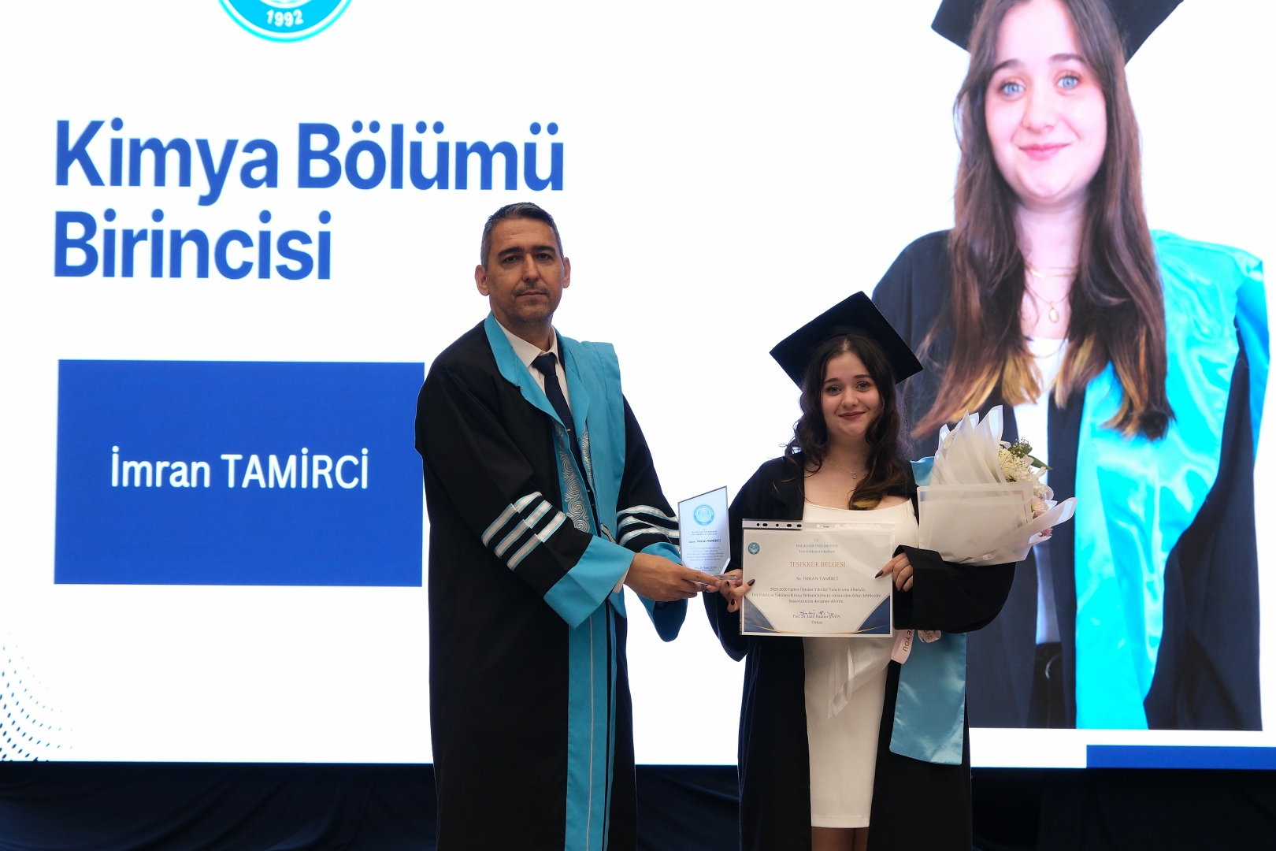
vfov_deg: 17.3
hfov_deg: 25.7
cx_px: 638
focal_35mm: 79
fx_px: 2800
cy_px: 426
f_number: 4.5
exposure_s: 1/60
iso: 1250
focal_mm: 52.4
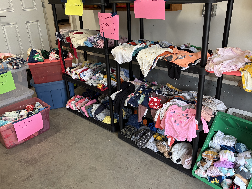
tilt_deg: -21.7
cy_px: 81
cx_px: 127
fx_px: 218
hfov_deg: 60.0
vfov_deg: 46.7
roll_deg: +2.8
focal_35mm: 30
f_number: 1.6
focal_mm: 5.96
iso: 200
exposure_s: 1/60
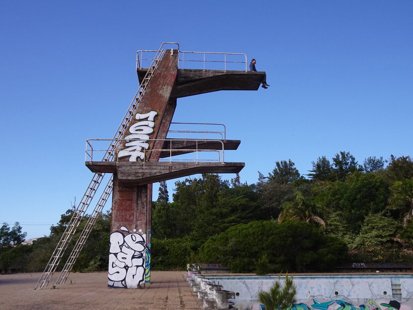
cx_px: 206
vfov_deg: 41.8
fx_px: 406
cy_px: 155
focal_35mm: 34
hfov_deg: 54.0
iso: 80
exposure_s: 1/640
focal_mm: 5.7
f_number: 4
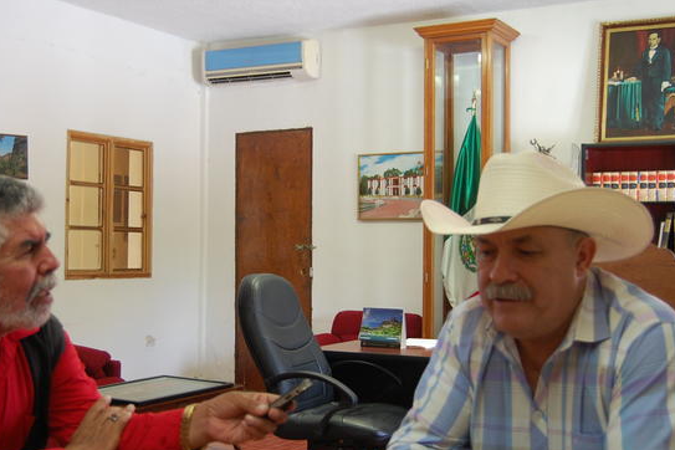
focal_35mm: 53
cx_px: 264
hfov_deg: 37.3
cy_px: 250
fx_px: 994
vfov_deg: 25.5
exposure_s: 1/30
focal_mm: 24
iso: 450
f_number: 4
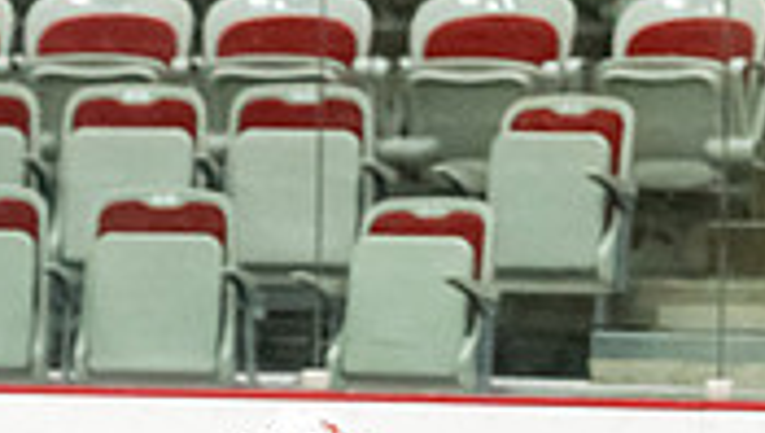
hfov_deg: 3.8
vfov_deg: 2.1
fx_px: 11599
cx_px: 49
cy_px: 734
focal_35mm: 571
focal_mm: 102
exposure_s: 1/640
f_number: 2.8
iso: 3200
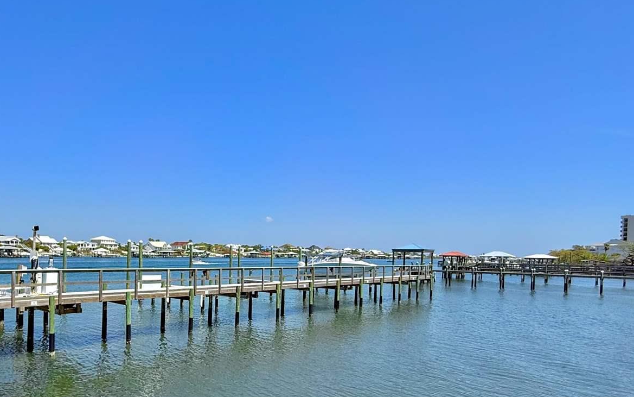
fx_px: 449
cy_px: 266
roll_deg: -1.2
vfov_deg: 46.8
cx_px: 222
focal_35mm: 26
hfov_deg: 68.8
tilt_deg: -1.1
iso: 50
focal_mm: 2.22
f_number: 2.2
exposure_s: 1/2506
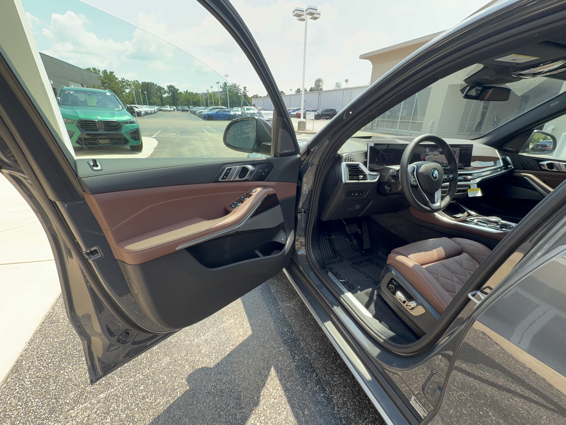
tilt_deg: -22.8
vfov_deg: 85.7
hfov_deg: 102.1
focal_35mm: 14
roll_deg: -0.8
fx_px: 229
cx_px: 283
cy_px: 212
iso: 20
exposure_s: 1/146
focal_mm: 2.22
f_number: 2.2
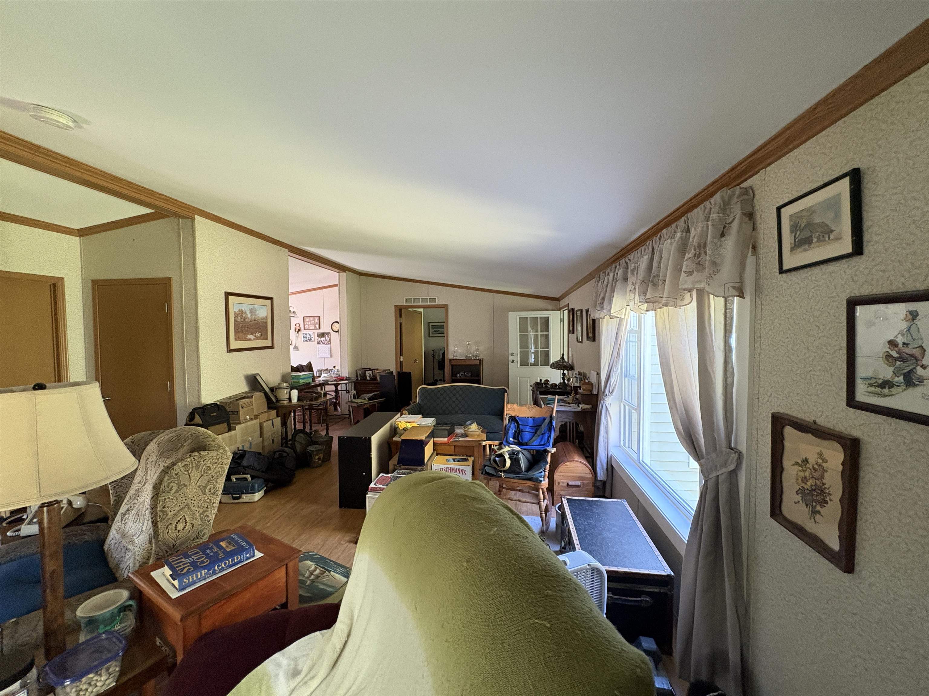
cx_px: 464
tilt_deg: -0.9
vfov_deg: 85.7
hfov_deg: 102.1
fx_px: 376
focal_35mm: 14
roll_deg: +1.3
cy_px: 348
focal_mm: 2.22
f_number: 2.2
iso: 400
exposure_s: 1/60
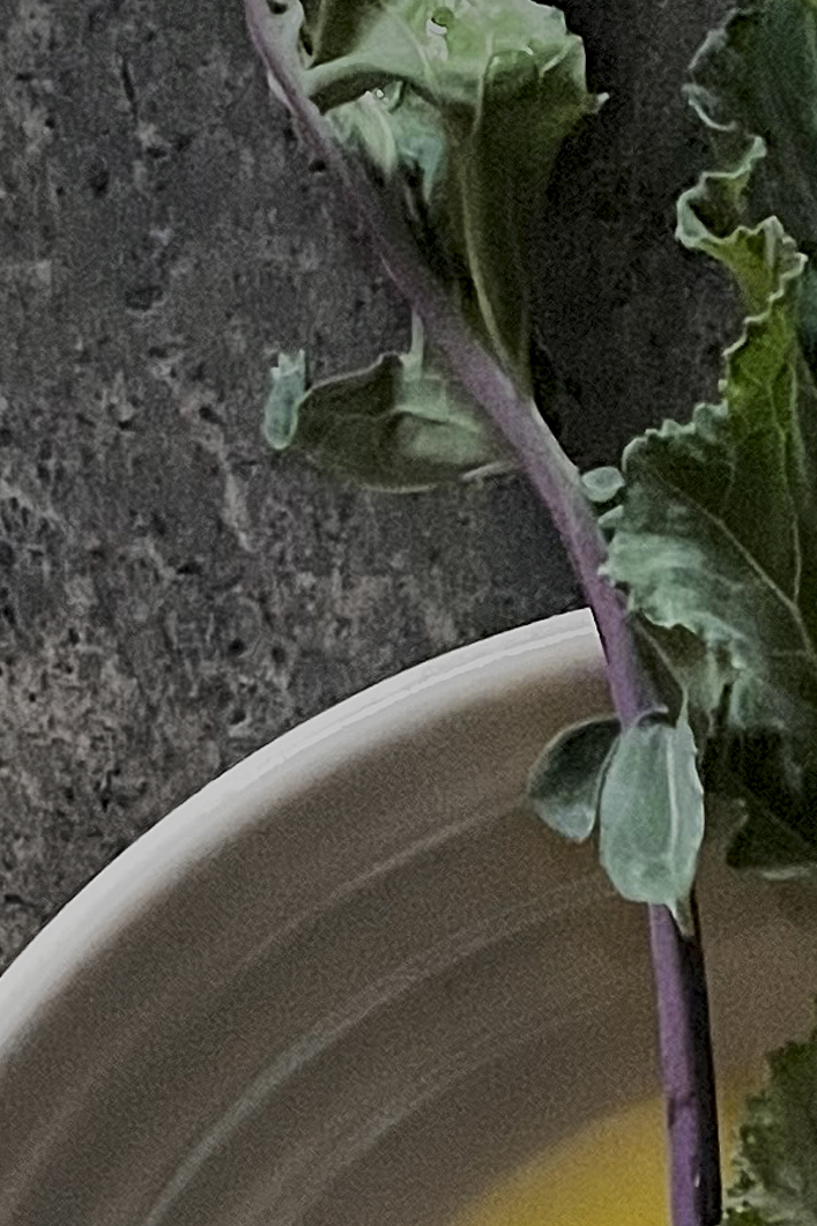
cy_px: 1084
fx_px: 3473
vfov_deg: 19.7
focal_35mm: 102
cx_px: 897
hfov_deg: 13.2
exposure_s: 1/25
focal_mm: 4.2
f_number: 1.6
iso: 800
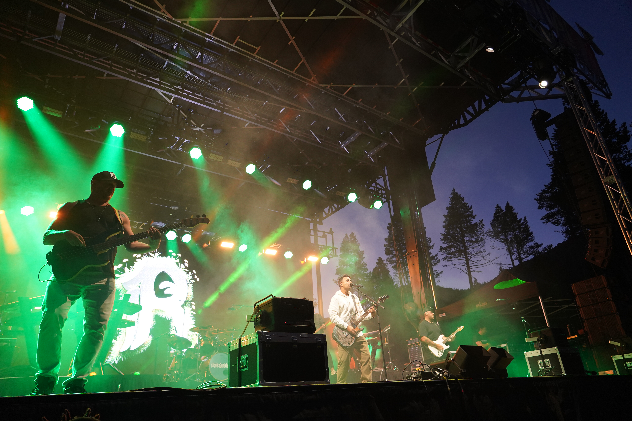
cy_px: 210
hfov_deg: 73.7
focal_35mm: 24
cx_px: 316
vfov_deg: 53.1
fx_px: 421
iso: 1600
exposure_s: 1/160
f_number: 4
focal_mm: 24
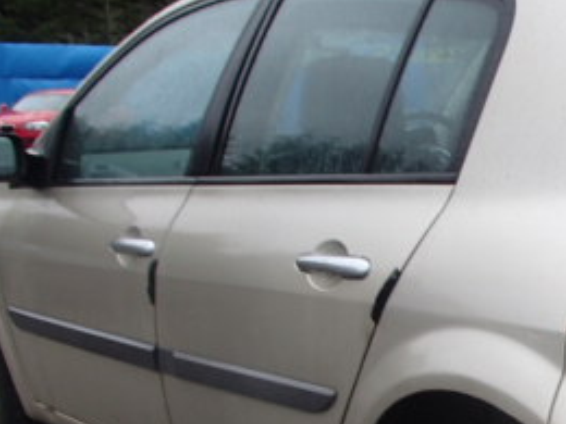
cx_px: 607
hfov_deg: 26.2
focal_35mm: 69
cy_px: 398
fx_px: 1128
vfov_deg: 20.8
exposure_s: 1/80
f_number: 3.9
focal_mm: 5
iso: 100
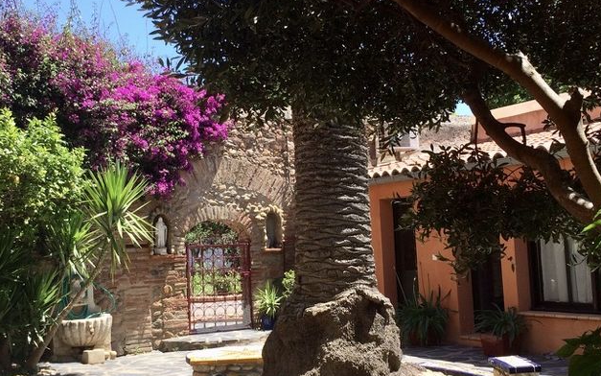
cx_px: 263
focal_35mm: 49
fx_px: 803
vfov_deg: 26.3
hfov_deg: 41.0
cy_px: 193
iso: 32
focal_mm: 4.15
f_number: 2.2
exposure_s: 1/789
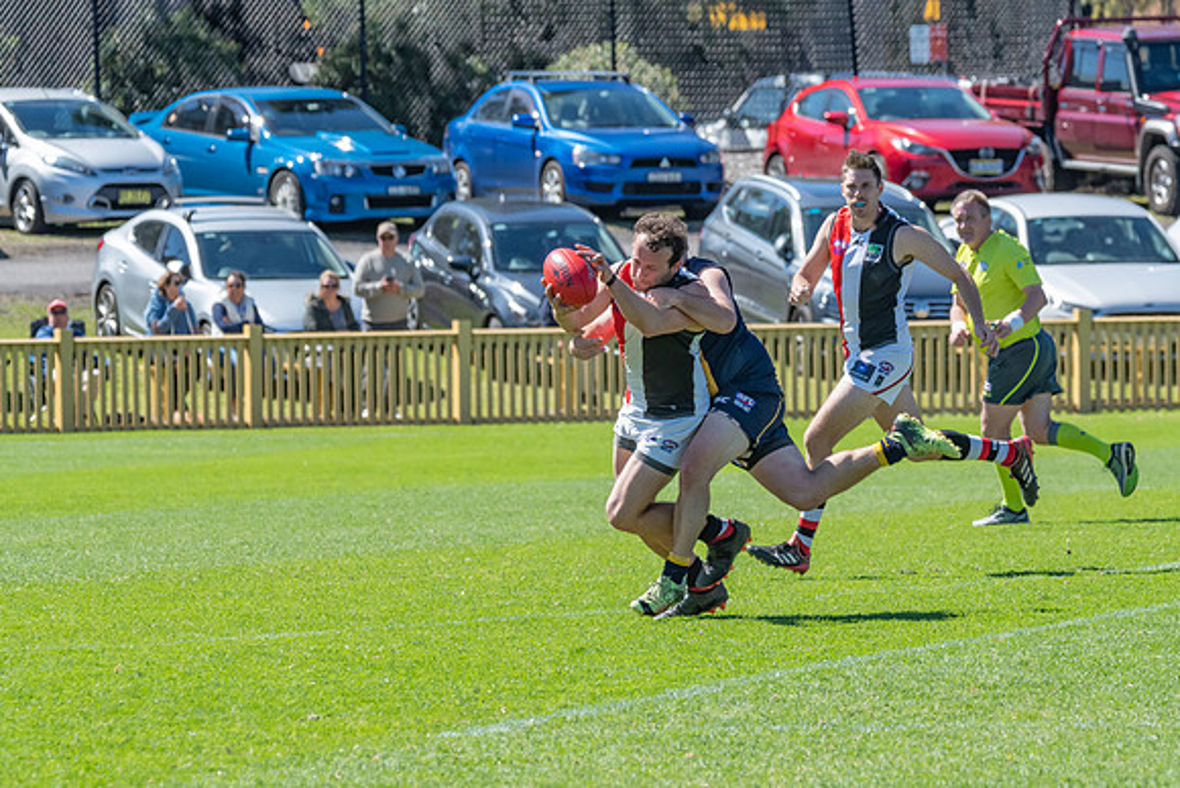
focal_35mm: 450
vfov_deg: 3.1
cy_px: 394
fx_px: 14753
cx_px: 590
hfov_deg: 4.6
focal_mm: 300
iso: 800
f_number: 11
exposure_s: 1/1250
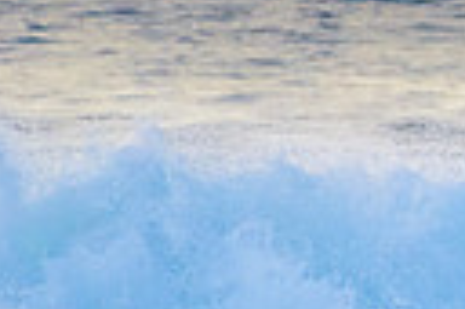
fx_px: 35785
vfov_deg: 0.5
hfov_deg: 0.7
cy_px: 438
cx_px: 1251
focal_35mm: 2774
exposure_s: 1/2000
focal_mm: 500
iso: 1250
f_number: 5.6
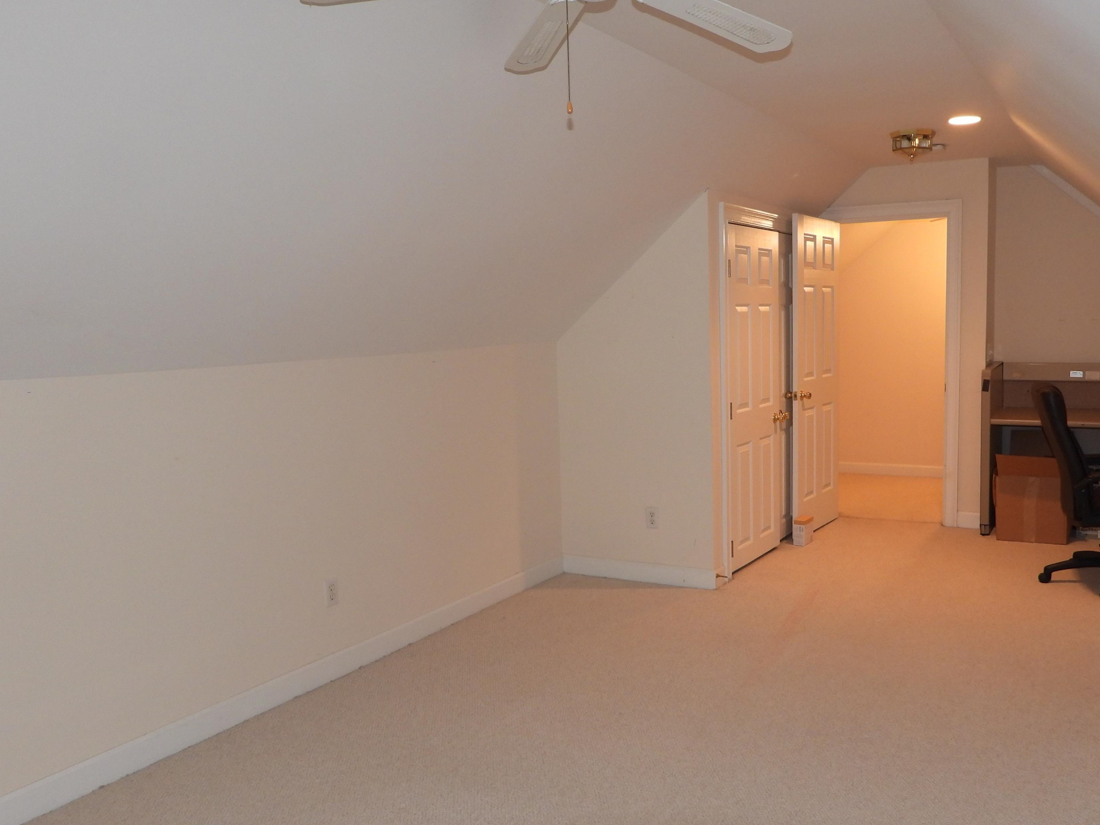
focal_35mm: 30
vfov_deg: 46.8
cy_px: 425
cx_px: 672
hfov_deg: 59.4
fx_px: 953
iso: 200
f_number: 2.8
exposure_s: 1/30
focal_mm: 4.3
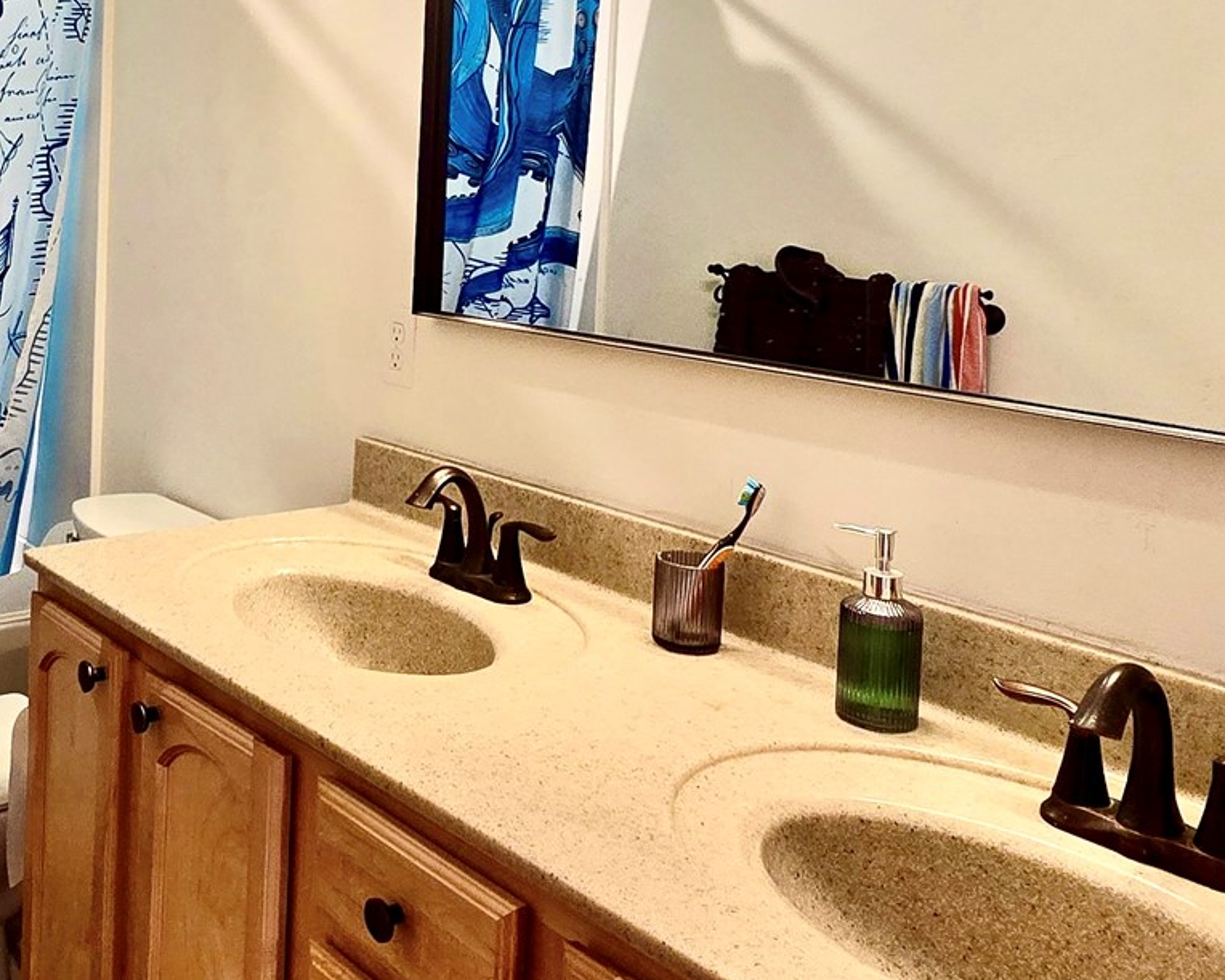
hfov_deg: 49.7
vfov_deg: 42.4
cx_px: 245
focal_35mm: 34
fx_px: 1233
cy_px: 277
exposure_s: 1/60
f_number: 2.2
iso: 200
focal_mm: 2.2
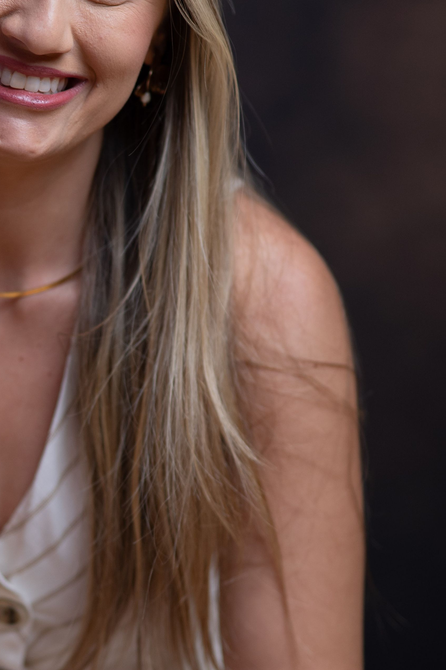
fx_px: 3568
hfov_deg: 7.1
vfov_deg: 10.7
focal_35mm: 192
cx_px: 43
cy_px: 336
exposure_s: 1/160
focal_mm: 85
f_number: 1.8
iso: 250
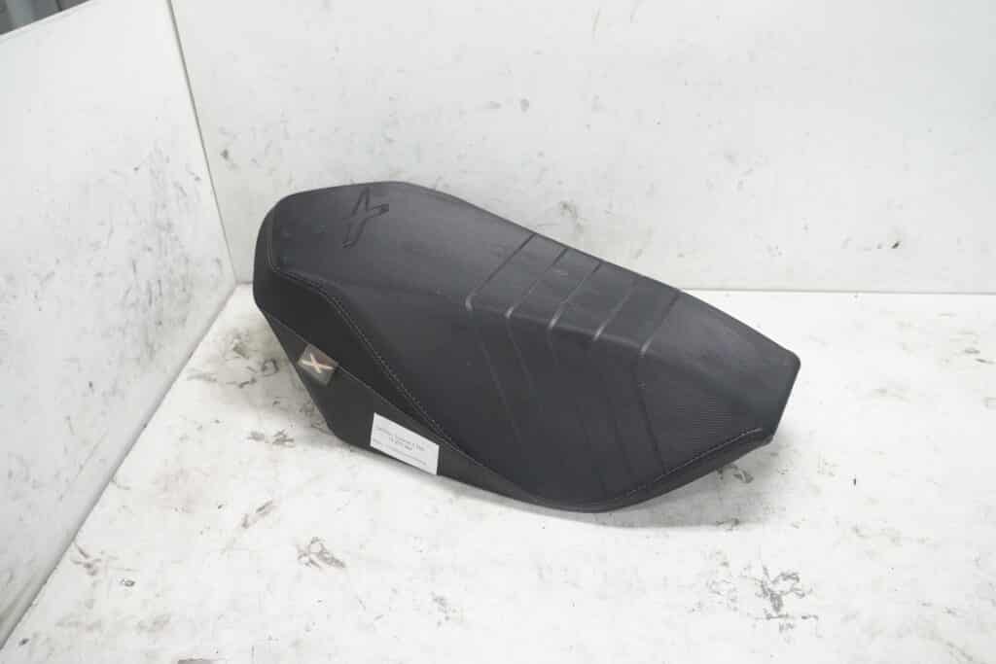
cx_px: 498
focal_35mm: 27
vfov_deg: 47.9
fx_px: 747
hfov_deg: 67.4
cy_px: 332
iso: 320
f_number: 4
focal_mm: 18
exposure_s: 1/60
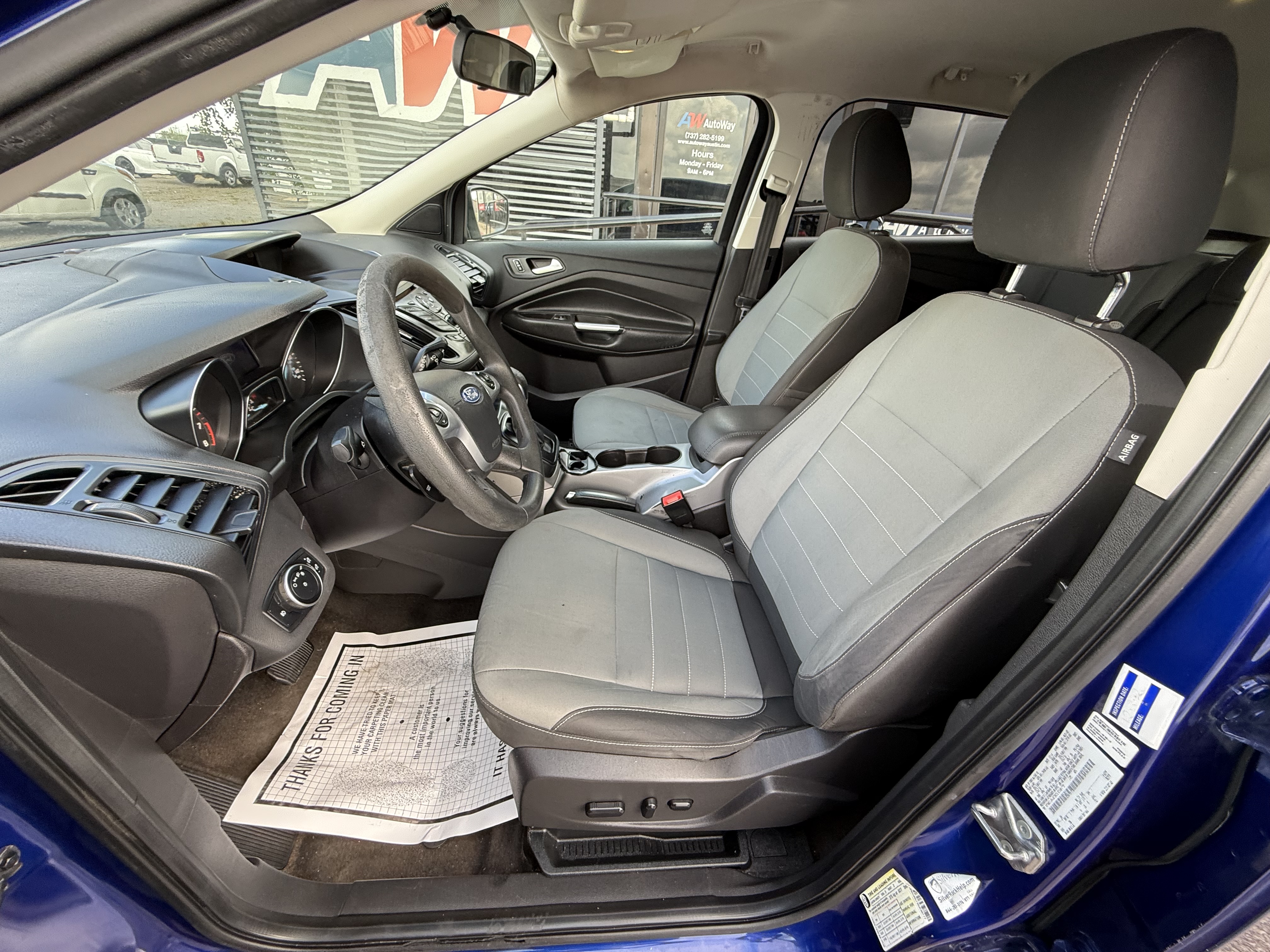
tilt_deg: -27.2
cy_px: 476
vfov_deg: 85.7
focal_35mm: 14
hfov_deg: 102.1
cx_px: 635
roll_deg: -5.2
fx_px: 514
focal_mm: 2.22
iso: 100
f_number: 2.2
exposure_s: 1/99
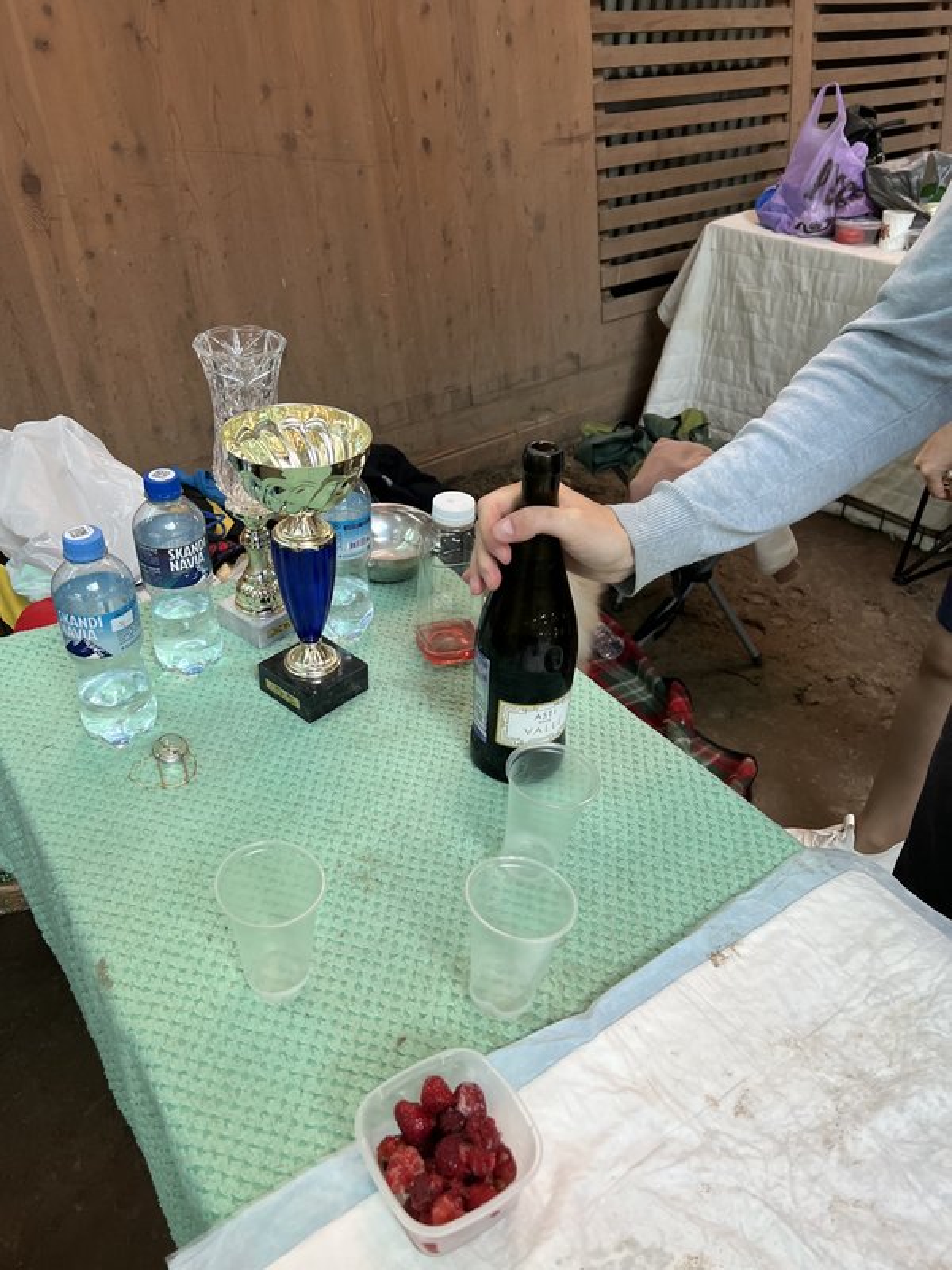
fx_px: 953
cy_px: 635
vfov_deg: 67.3
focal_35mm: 26
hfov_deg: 53.1
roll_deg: +0.0
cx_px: 476
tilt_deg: -35.8
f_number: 1.5
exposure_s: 1/121
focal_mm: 5.7
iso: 125
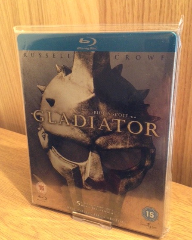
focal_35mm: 37
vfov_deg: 49.1
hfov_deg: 40.1
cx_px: 102
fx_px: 263
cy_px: 115
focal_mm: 4.1
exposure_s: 1/20
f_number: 2.4
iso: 400
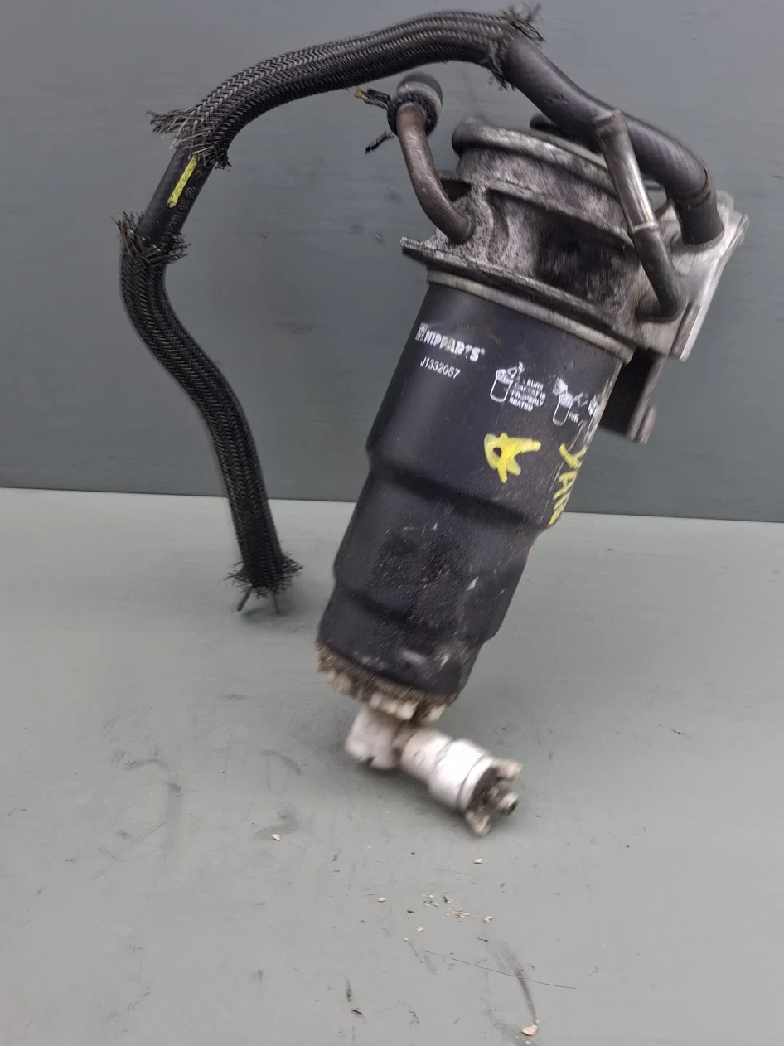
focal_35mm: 35
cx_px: 471
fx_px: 1057
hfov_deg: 40.5
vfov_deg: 52.0
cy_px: 382
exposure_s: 1/100
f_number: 1.8
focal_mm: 5.54
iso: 100
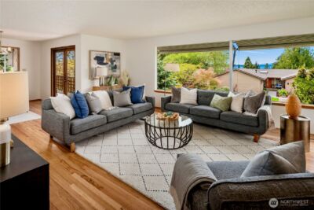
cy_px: 105
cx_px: 157
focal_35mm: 19
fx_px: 166
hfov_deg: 86.9
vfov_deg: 64.6
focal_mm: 19
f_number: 7.1
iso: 100
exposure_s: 1/13
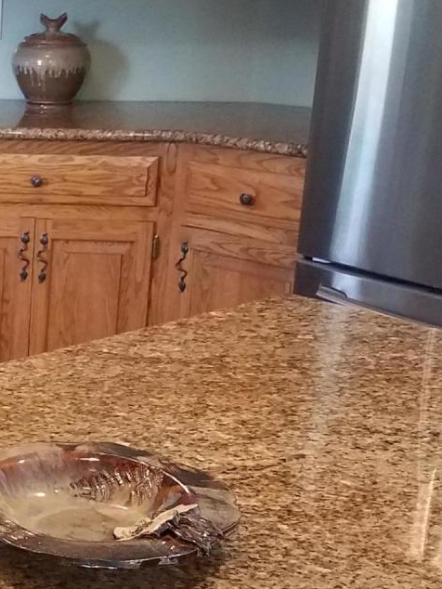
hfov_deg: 16.9
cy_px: 374
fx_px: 1395
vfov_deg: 23.8
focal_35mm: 82
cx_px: -141
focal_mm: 4.2
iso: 160
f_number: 1.7
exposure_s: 1/40
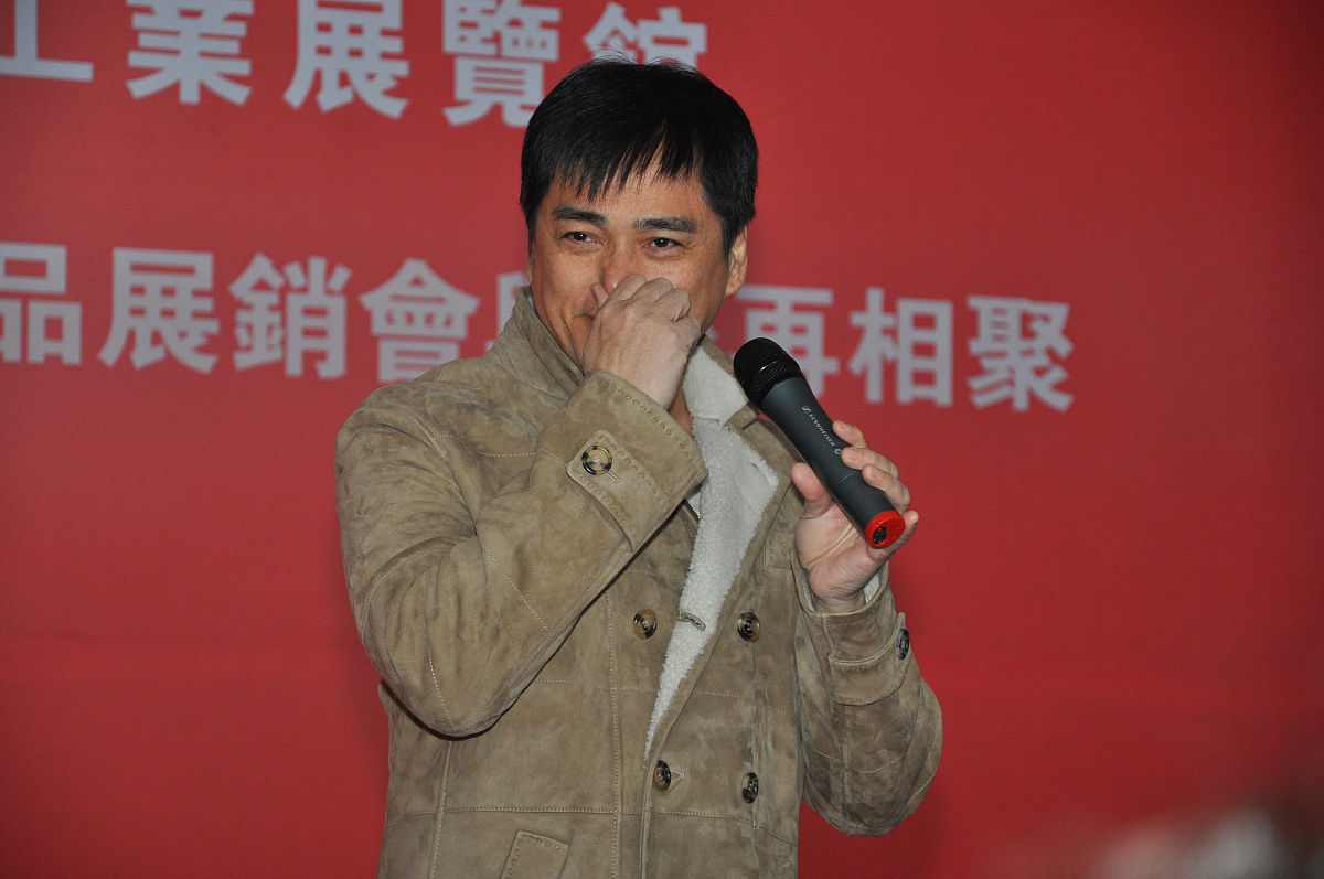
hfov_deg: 13.1
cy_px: 440
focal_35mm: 158
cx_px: 662
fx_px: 5785
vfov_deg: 8.7
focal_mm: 105
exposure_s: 1/200
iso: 500
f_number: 5.6
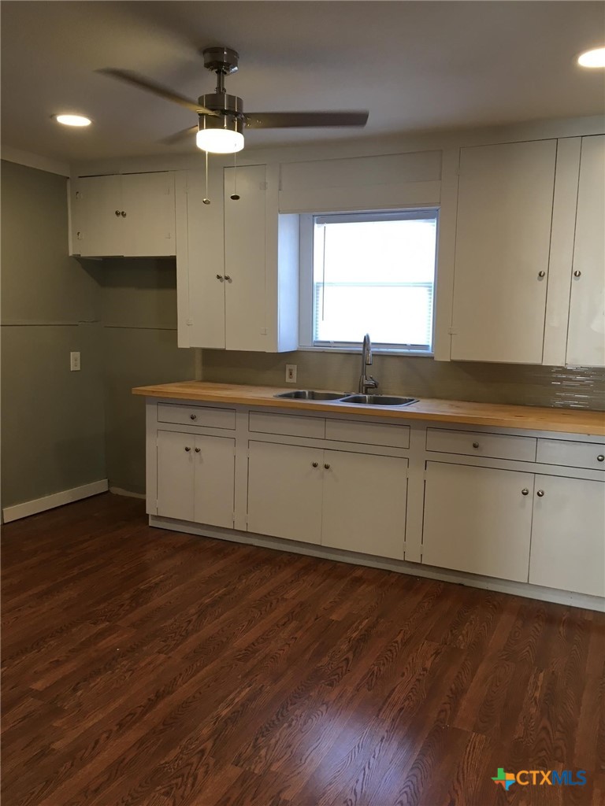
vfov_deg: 61.7
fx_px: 676
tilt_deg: -7.8
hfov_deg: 48.2
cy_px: 403
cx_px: 302
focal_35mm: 29
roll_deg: -1.6
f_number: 2.2
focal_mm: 4.15
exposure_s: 1/30
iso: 50
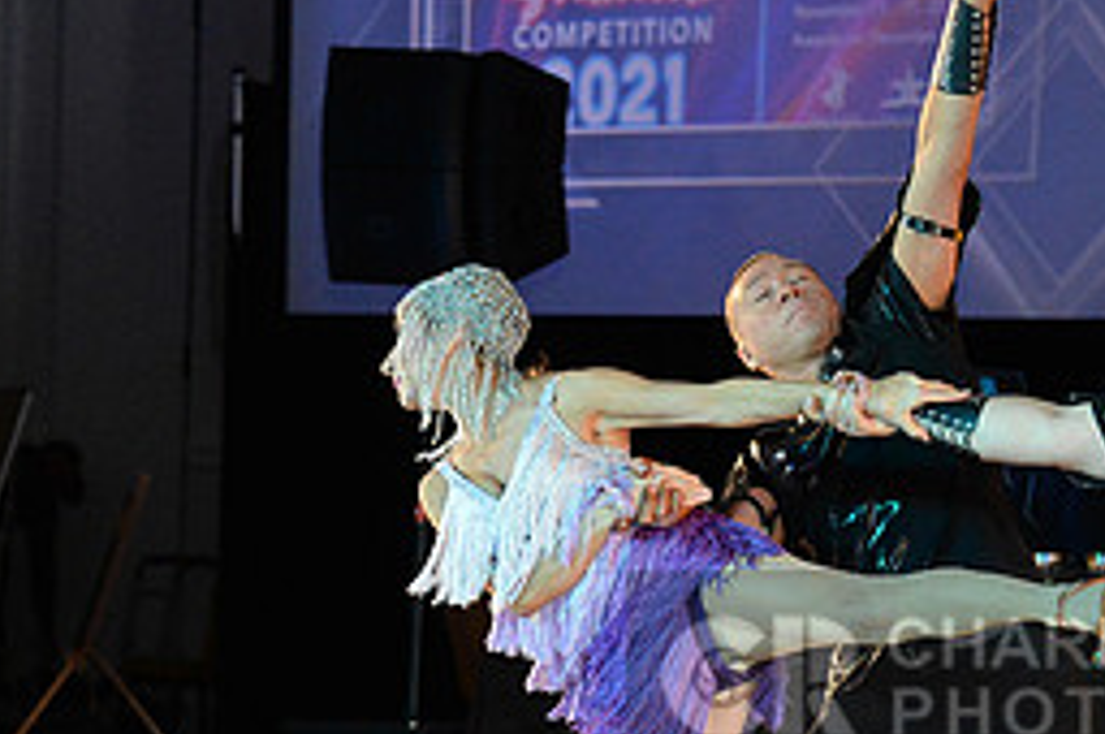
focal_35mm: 249
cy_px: 684
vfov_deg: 5.5
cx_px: 1096
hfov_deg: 8.2
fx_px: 7633
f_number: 5.6
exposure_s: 1/400
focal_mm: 110
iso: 6400
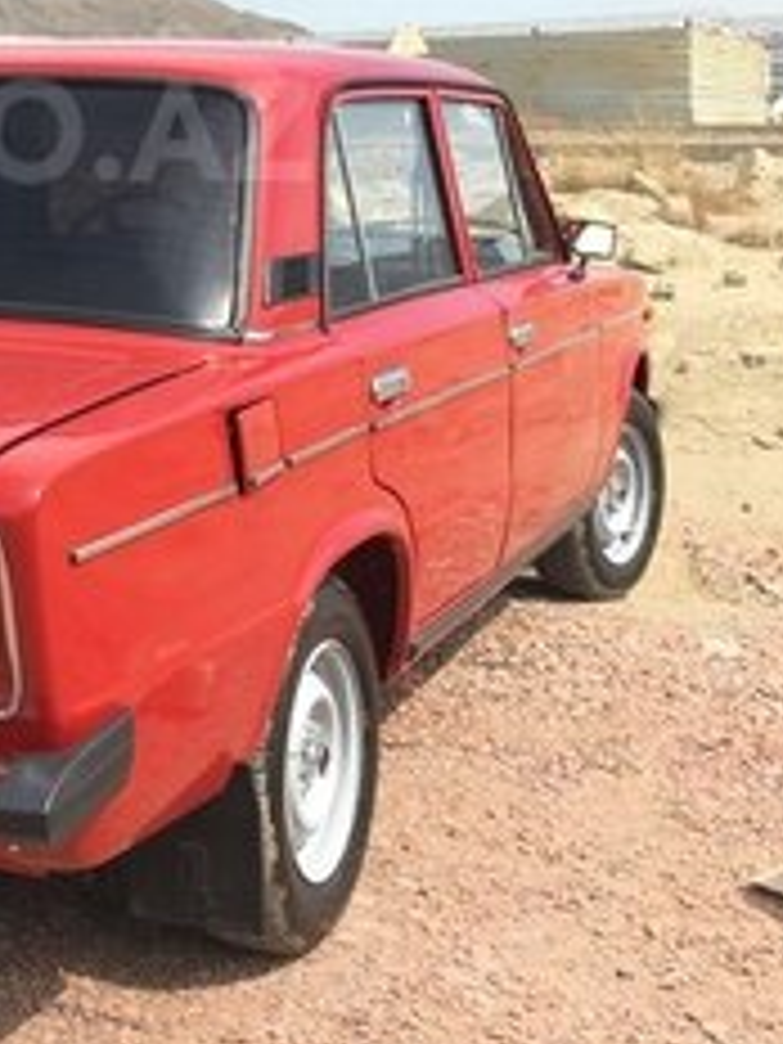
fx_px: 1870
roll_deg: -0.2
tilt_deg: +1.2
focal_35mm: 62
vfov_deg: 30.0
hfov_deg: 22.6
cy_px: 130
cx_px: -36
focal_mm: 4.15
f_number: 2.2
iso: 25
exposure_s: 1/712
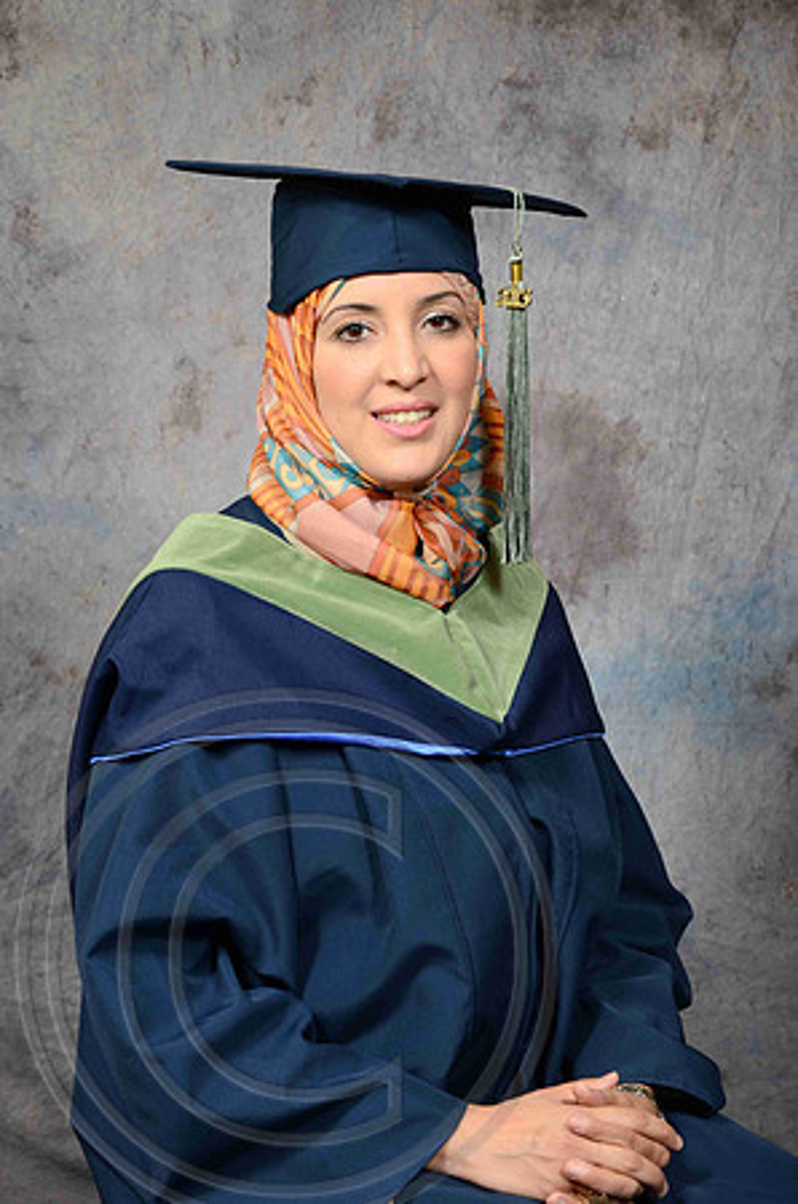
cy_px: 602
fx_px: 2505
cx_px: 399
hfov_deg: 18.1
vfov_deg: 27.0
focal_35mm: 75
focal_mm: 50
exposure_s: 1/200
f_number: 6.3
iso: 200
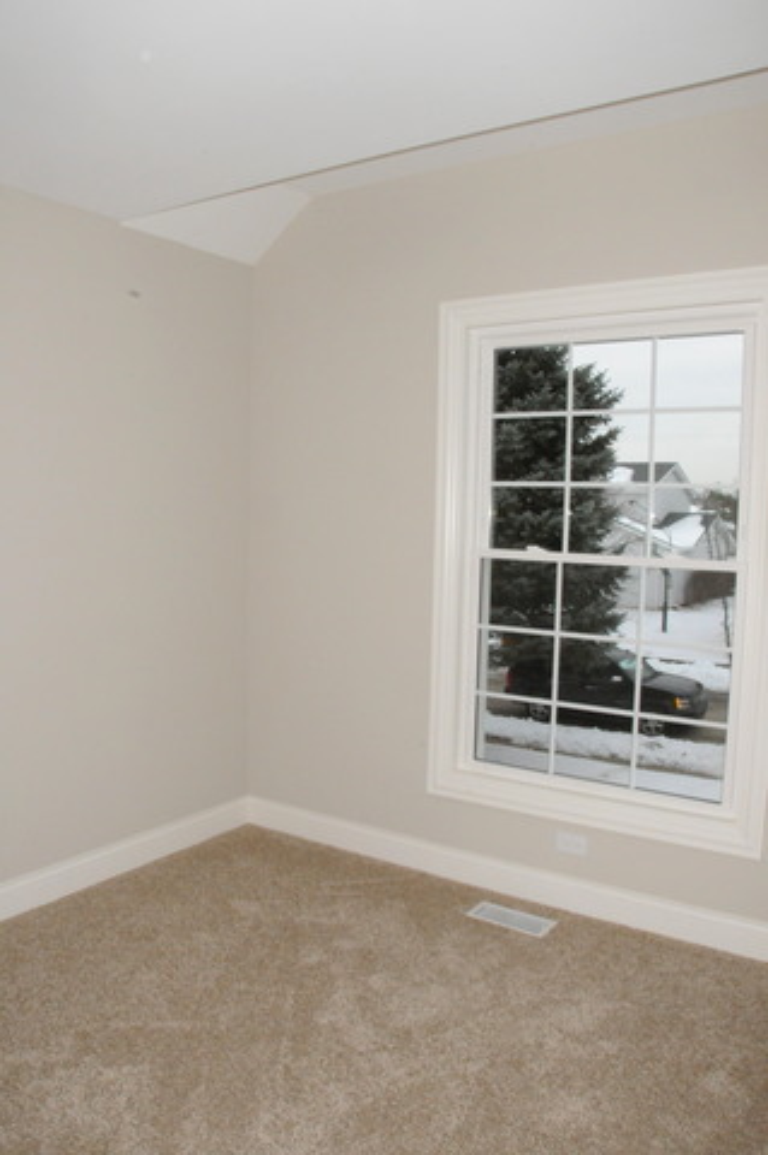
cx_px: 384
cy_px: 578
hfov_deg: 47.8
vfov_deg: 67.4
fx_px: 866
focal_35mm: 27
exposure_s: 1/60
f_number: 20
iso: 2800
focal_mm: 18
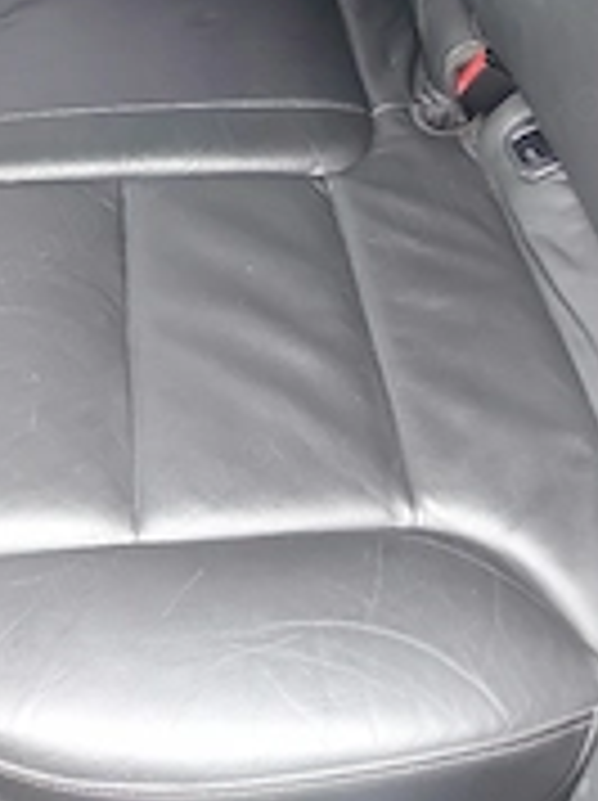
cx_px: 261
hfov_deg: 26.9
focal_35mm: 54
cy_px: -90
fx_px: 1247
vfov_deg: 31.4
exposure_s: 1/25
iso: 320
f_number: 1.8
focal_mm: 5.23
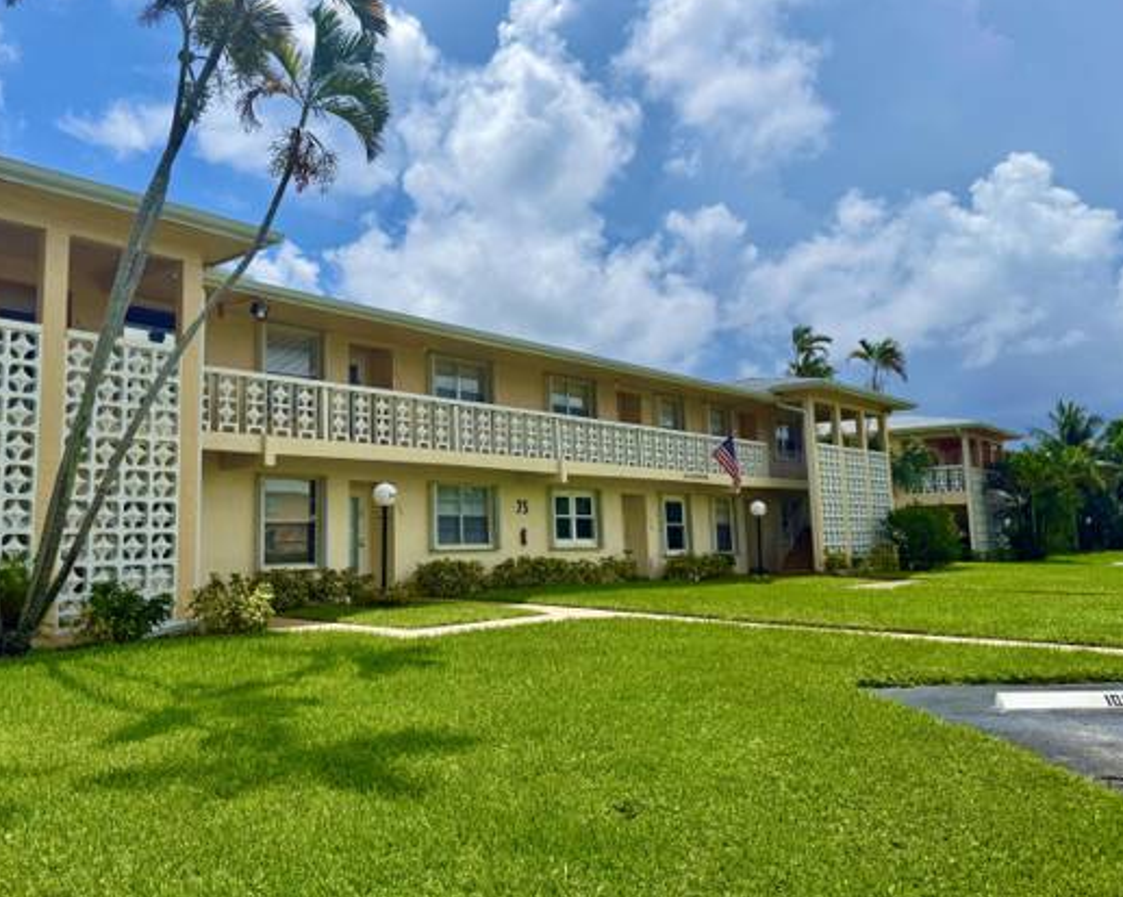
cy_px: 392
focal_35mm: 29
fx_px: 963
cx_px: 441
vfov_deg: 49.8
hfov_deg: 59.9
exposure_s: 1/11905
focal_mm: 6.76
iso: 80
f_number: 1.78
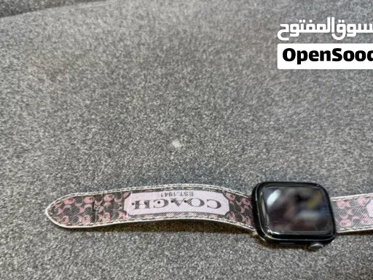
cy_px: 174
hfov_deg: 59.8
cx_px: 168
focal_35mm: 30
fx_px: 323
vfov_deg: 46.4
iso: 125
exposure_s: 1/50
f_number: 1.78
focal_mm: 6.76
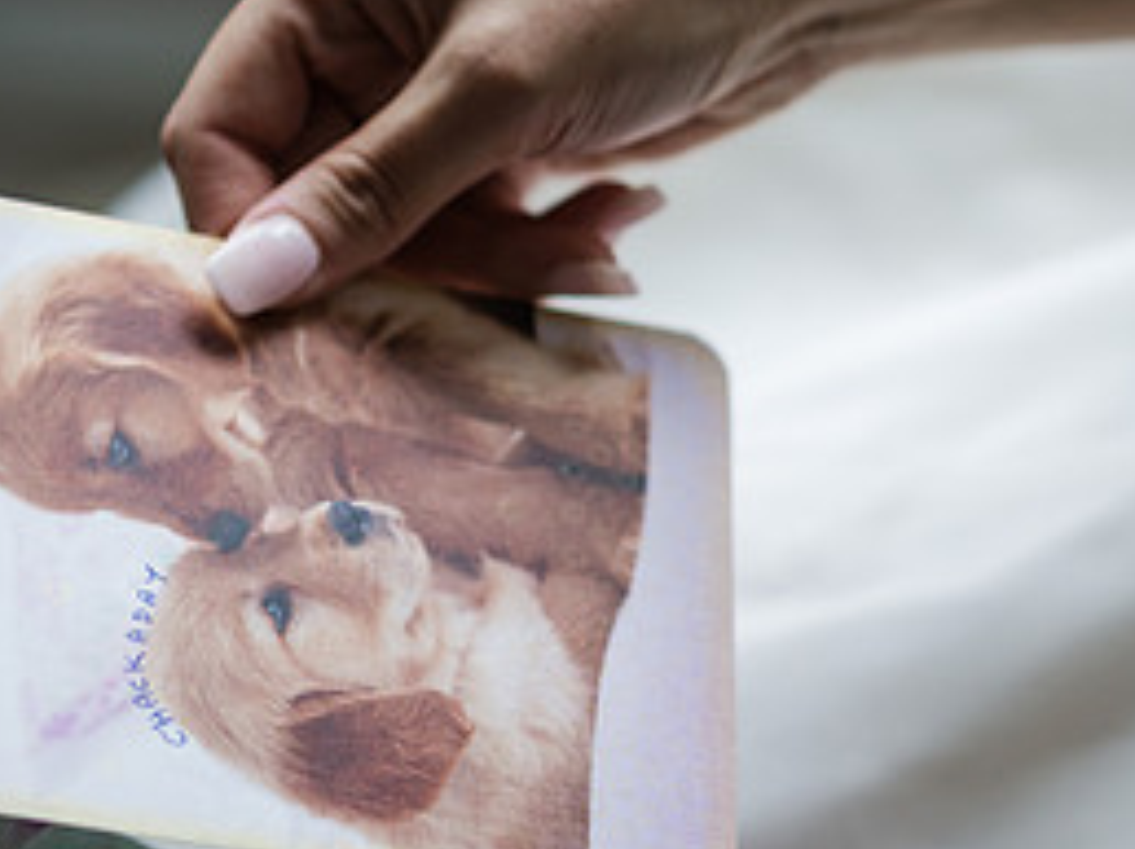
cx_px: 589
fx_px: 3898
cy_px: 719
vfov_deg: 12.4
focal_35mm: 119
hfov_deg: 16.6
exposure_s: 1/160
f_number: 2
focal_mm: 55
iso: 100
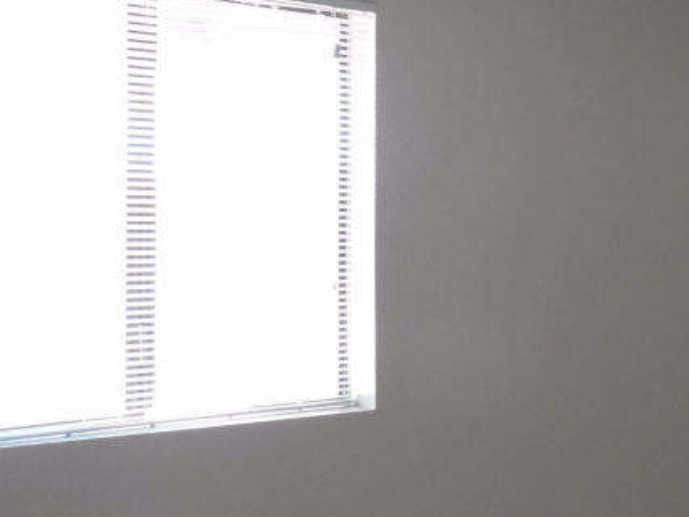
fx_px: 1194
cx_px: 749
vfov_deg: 24.4
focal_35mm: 60
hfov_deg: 29.2
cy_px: 254
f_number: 3.3
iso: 400
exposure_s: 1/25
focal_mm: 4.5
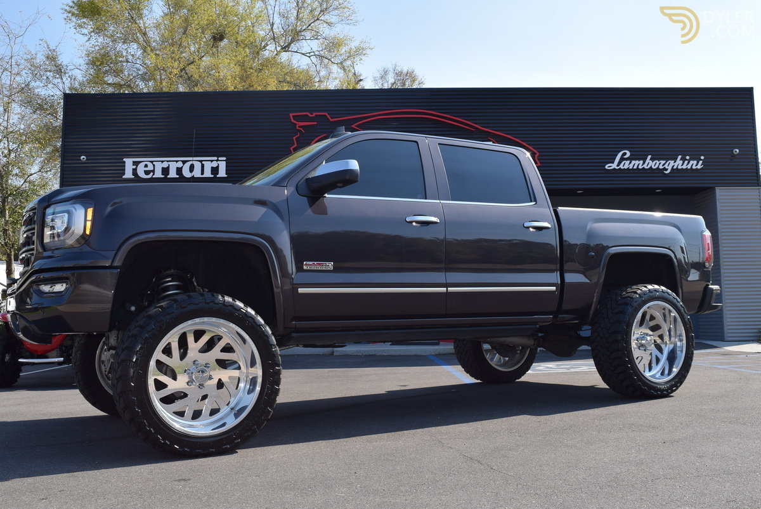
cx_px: 380
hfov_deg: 55.1
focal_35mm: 34
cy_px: 254
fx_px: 730
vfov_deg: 38.4
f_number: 8
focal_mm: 23
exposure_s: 1/200
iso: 100
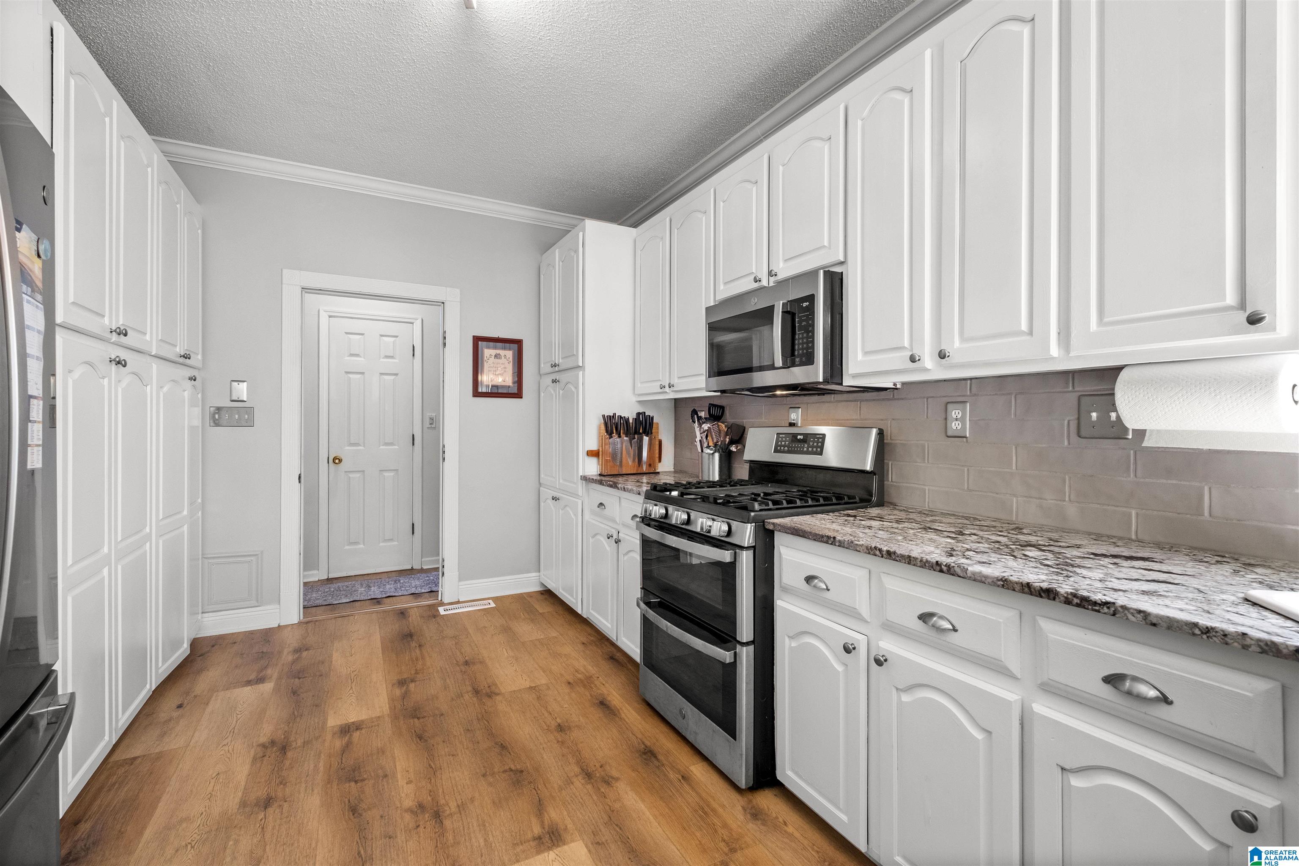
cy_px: 433
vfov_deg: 77.3
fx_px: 541
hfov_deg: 100.4
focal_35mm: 15
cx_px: 650
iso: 640
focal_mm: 10
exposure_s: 1/5
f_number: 7.1
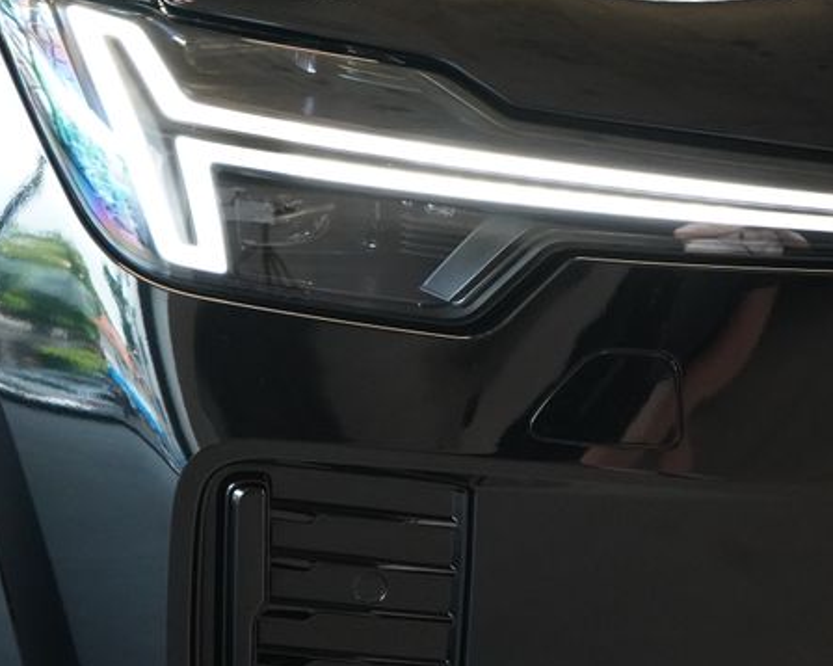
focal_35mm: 146
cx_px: 495
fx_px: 3598
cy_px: 120
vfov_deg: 10.5
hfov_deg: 13.2
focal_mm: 68
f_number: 5.6
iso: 6400
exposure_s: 1/160
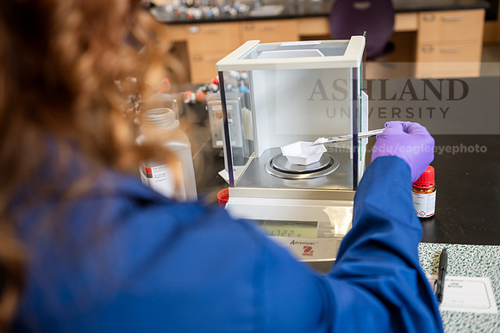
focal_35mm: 38
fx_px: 528
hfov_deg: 50.7
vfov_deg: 35.1
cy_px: 166
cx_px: 250
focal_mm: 38
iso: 500
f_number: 3.2
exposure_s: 1/125
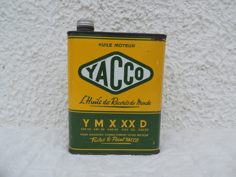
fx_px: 164
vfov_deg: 56.8
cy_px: 88
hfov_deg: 71.6
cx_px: 118
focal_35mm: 24
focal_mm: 4.3
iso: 80
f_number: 3
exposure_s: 1/400
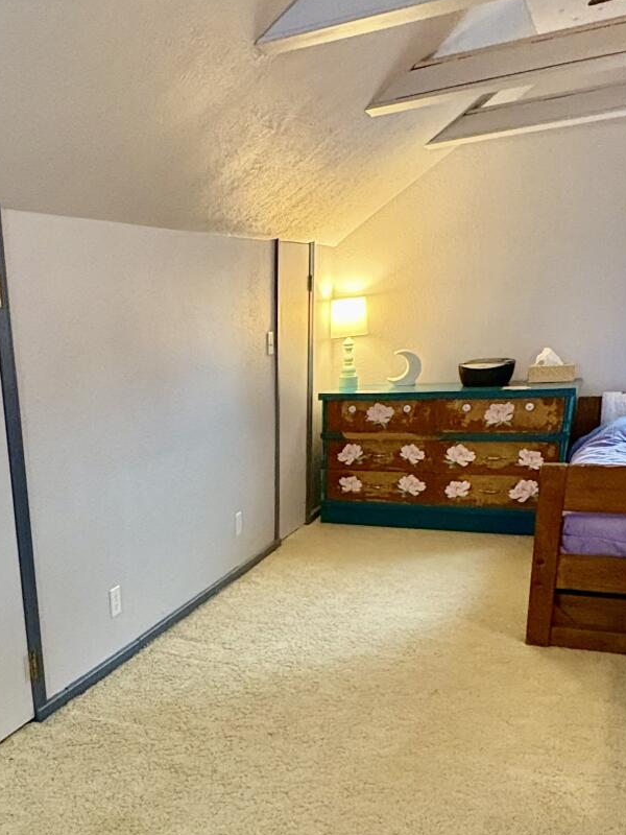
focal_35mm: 35
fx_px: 844
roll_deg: +4.4
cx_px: 87
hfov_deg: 38.4
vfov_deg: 51.0
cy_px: 597
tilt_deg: -17.1
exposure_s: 1/60
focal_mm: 2.22
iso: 640
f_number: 2.2
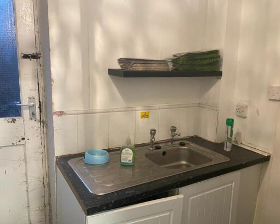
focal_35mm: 29
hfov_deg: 60.2
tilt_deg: -8.9
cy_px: 117
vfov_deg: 50.0
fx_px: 240
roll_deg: -2.2
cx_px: 159
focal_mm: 4.25
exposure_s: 1/50
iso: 320
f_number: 1.8
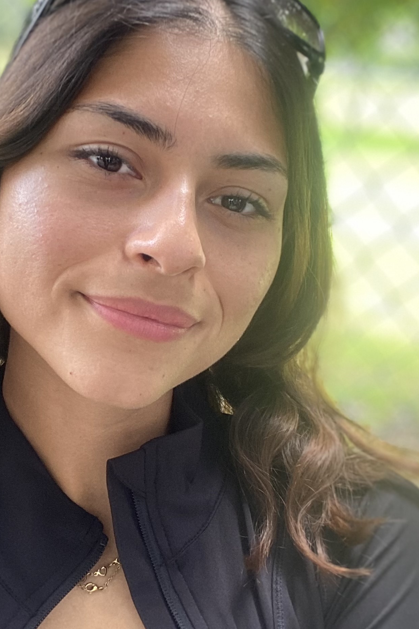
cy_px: 334
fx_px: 908
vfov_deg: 38.2
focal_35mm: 52
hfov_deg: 25.9
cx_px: 158
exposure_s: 1/95
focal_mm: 2.71
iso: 100
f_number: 2.2
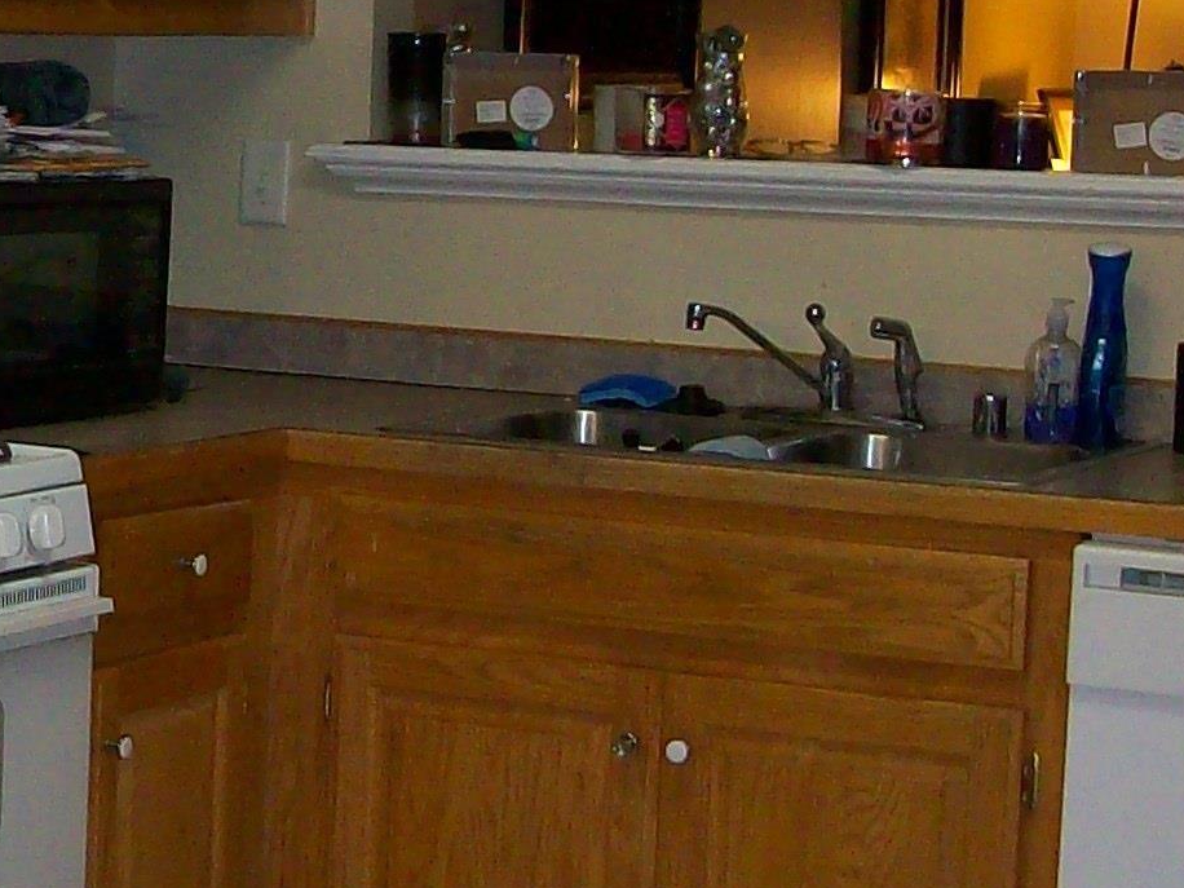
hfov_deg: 16.9
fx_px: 3899
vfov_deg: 13.0
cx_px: -6
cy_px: 346
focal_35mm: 114
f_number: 2.8
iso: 160
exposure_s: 1/60
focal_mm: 5.7
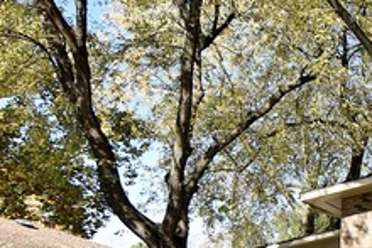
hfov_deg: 27.1
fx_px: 631
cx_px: 495
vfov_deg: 21.1
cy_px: 276
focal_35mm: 61
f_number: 8
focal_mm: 14
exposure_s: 1/200
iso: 100
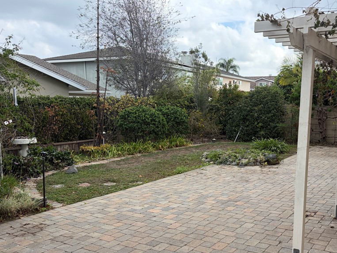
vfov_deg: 40.6
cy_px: 148
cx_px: 212
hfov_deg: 52.0
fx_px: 341
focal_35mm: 35
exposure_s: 1/1287
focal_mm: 5.96
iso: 64
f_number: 1.6
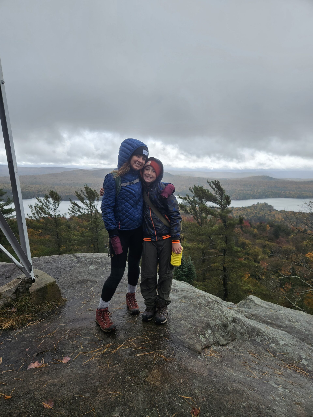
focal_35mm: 23
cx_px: 156
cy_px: 208
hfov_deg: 58.9
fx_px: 277
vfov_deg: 73.9
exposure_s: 1/1160
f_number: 1.8
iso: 40
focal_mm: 5.4
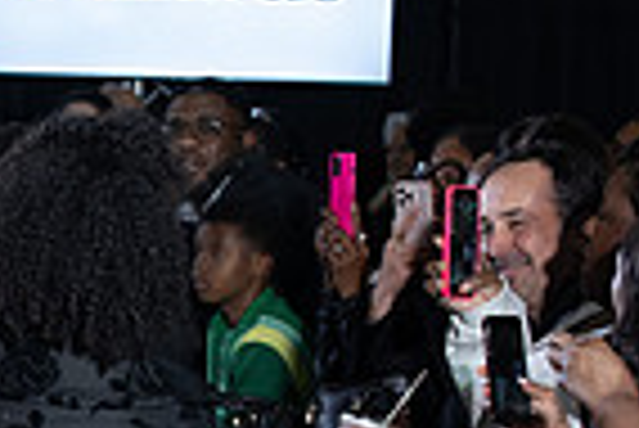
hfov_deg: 6.9
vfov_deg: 4.8
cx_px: -648
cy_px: 583
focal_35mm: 286
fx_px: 5082
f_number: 5
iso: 1250
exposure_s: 1/160
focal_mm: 70
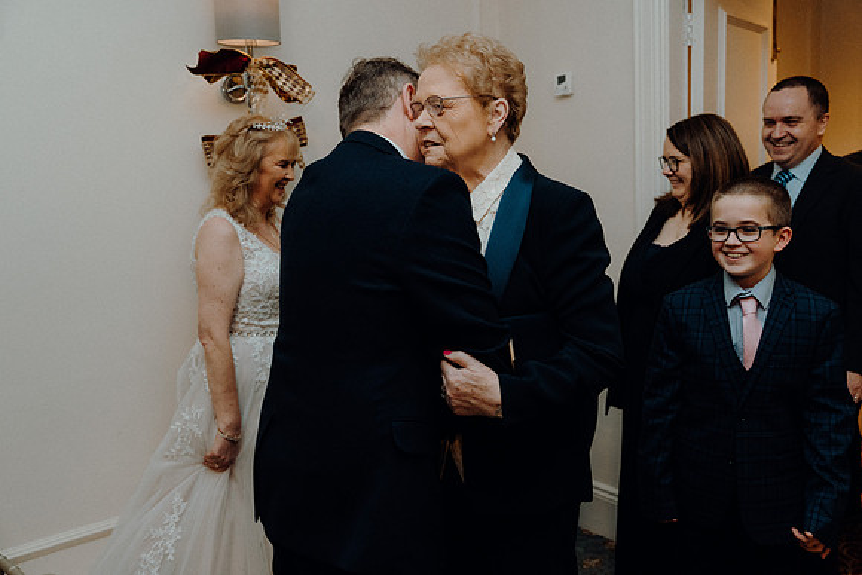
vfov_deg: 42.3
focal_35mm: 31
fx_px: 742
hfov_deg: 60.3
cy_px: 288
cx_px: 431
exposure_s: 1/200
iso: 2500
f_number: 3.5
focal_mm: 31
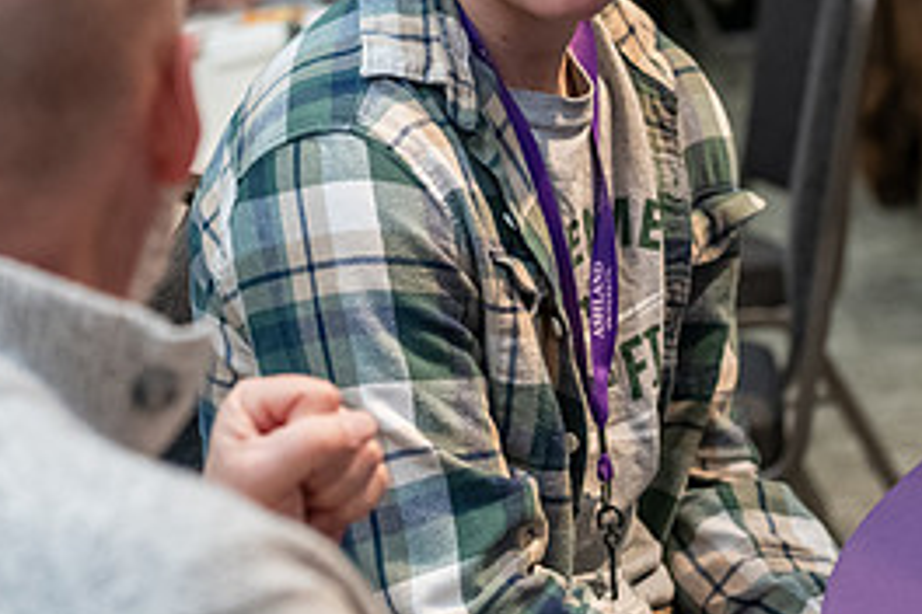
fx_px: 3944
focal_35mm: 154
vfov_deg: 8.8
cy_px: -30
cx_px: 458
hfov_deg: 13.3
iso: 2500
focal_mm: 70
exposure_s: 1/200
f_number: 3.5
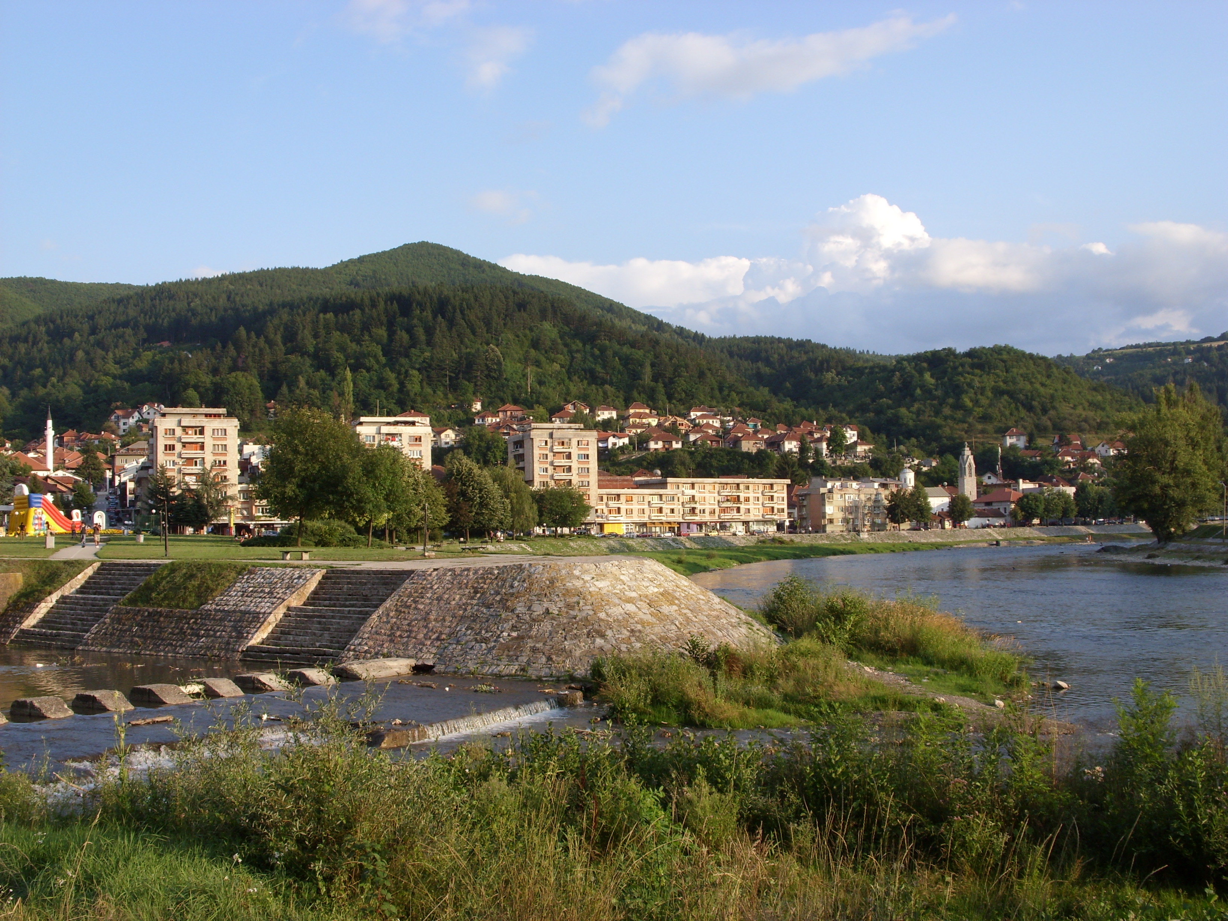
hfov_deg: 49.0
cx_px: 614
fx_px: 1348
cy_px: 460
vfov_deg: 37.7
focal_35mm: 38
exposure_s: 1/184
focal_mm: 6.3
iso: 50
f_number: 4.9
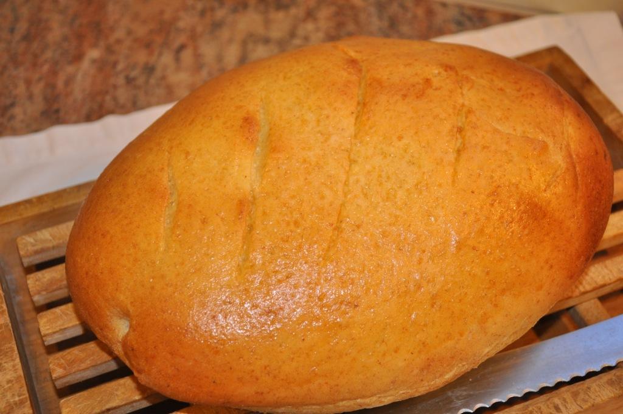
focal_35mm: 57
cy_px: 207
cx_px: 312
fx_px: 985
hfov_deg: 35.1
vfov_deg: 23.7
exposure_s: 1/60
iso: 800
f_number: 4.5
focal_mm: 38
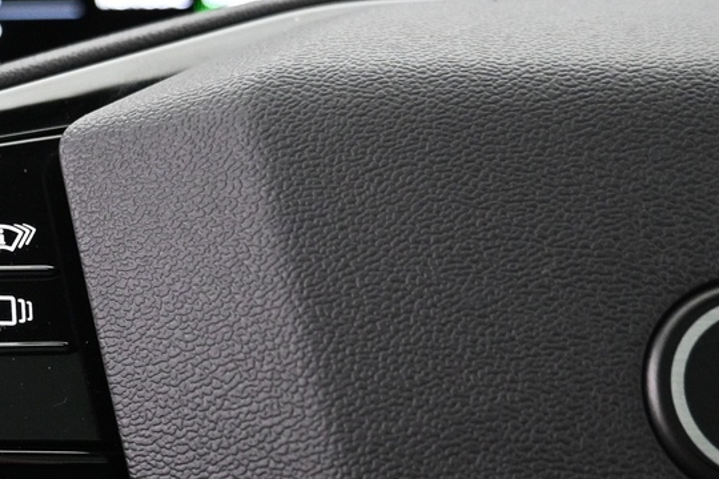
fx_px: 1438
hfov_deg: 25.5
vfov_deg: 18.9
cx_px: -117
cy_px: 285
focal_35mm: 72
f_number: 3.5
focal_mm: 16
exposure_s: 1/13
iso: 1600
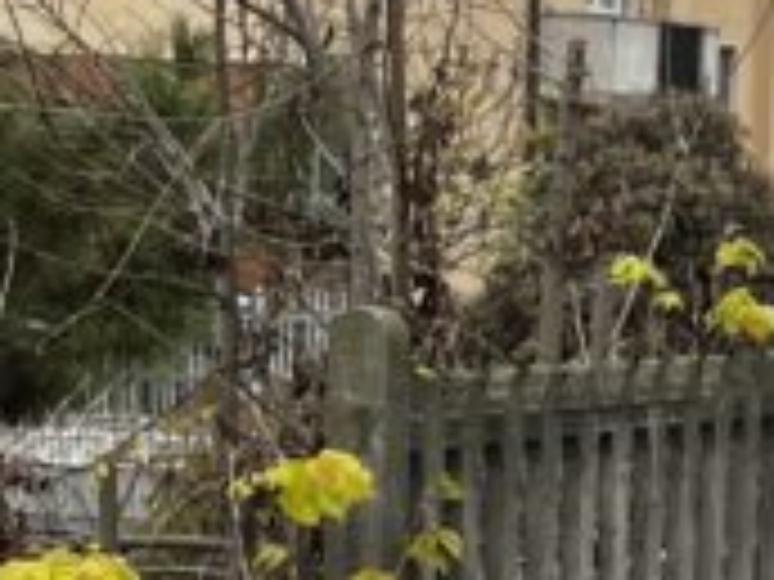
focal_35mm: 155
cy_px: 364
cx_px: 2016
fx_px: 3466
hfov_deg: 10.5
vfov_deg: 9.6
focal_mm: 5.1
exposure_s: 1/206
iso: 40
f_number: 1.6
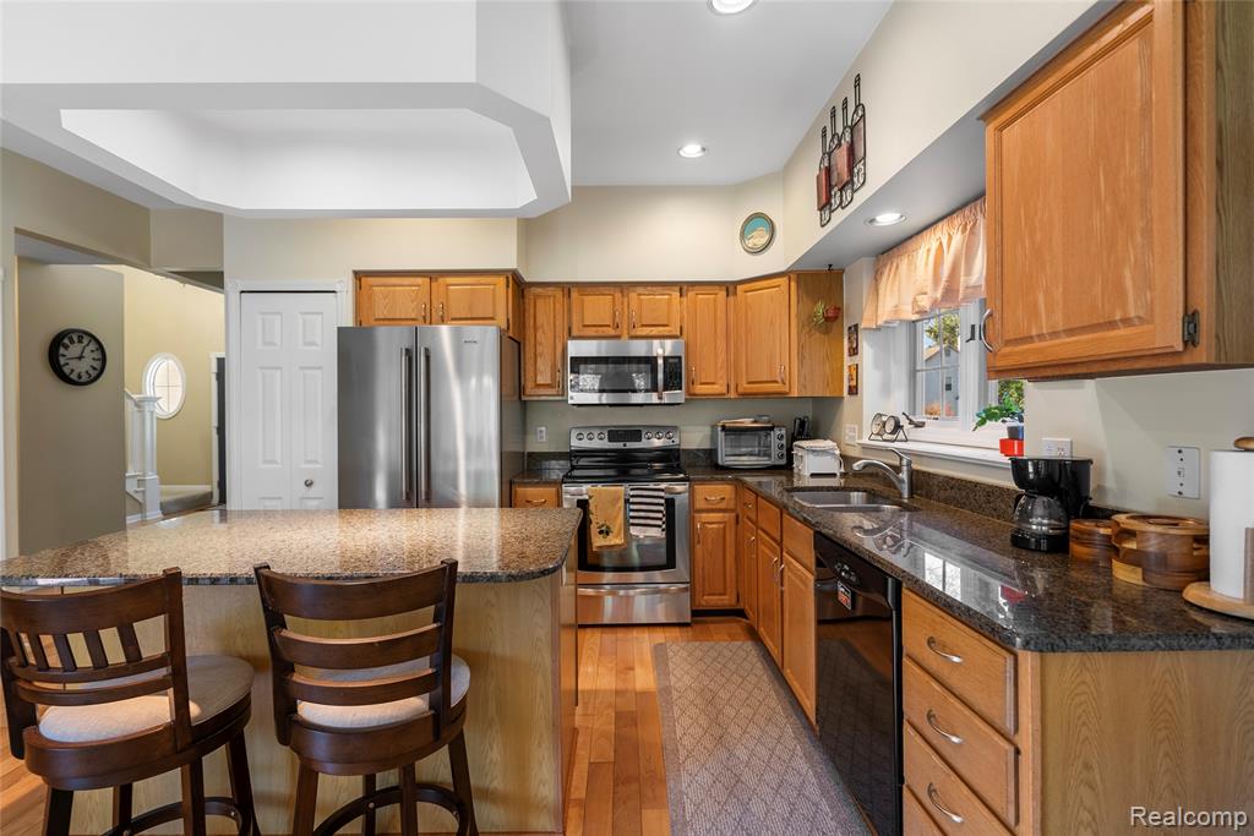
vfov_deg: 73.8
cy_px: 418
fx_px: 557
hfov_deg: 96.7
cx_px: 627
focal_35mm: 16
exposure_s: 1/2.5
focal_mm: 16
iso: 100
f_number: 4
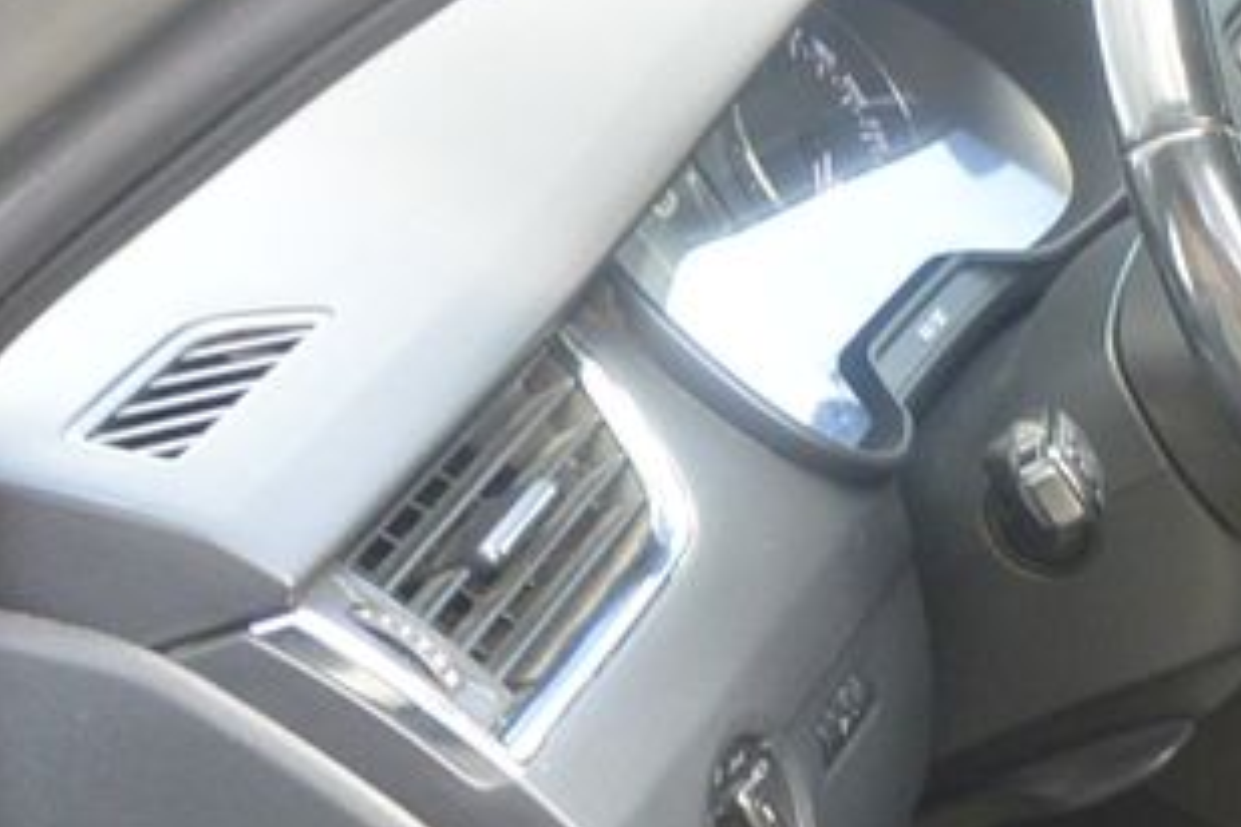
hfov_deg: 18.3
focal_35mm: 96
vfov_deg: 14.0
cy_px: 865
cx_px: 1984
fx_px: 3309
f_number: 3.5
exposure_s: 1/60
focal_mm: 11
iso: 500
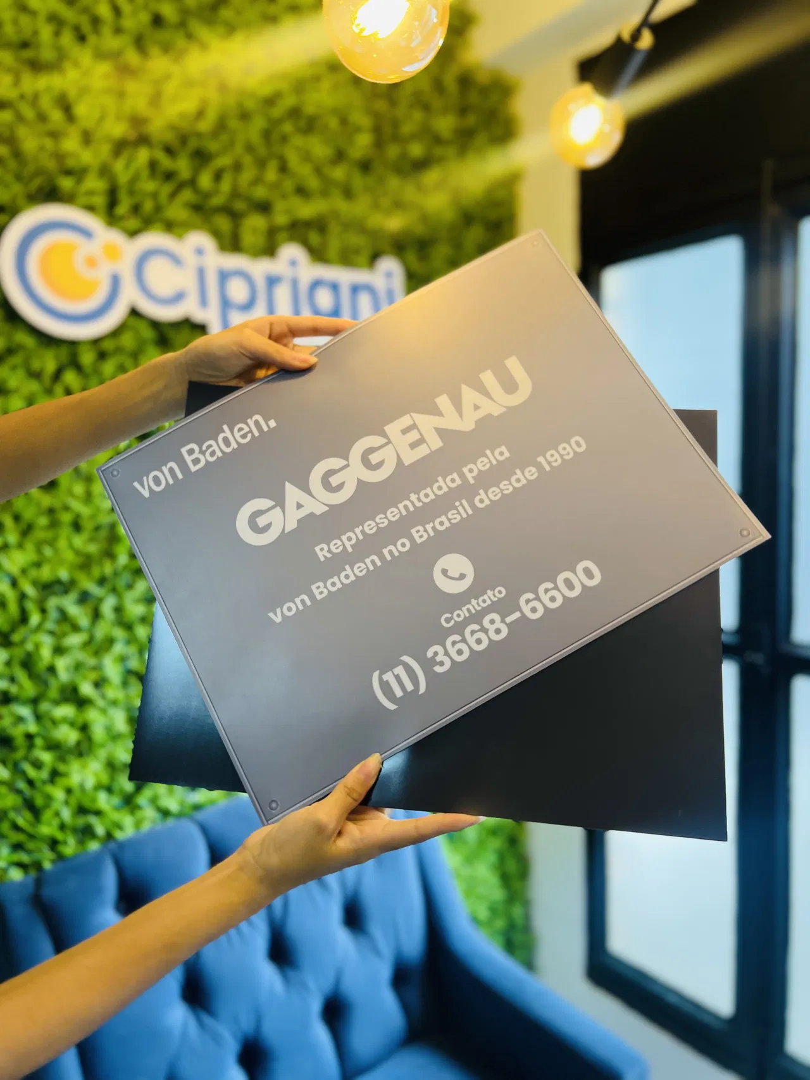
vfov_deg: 67.3
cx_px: 405
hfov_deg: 53.1
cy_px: 540
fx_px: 811
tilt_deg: -5.9
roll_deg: +3.8
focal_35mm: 26
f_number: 1.5
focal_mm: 5.7
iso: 100
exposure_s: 1/120
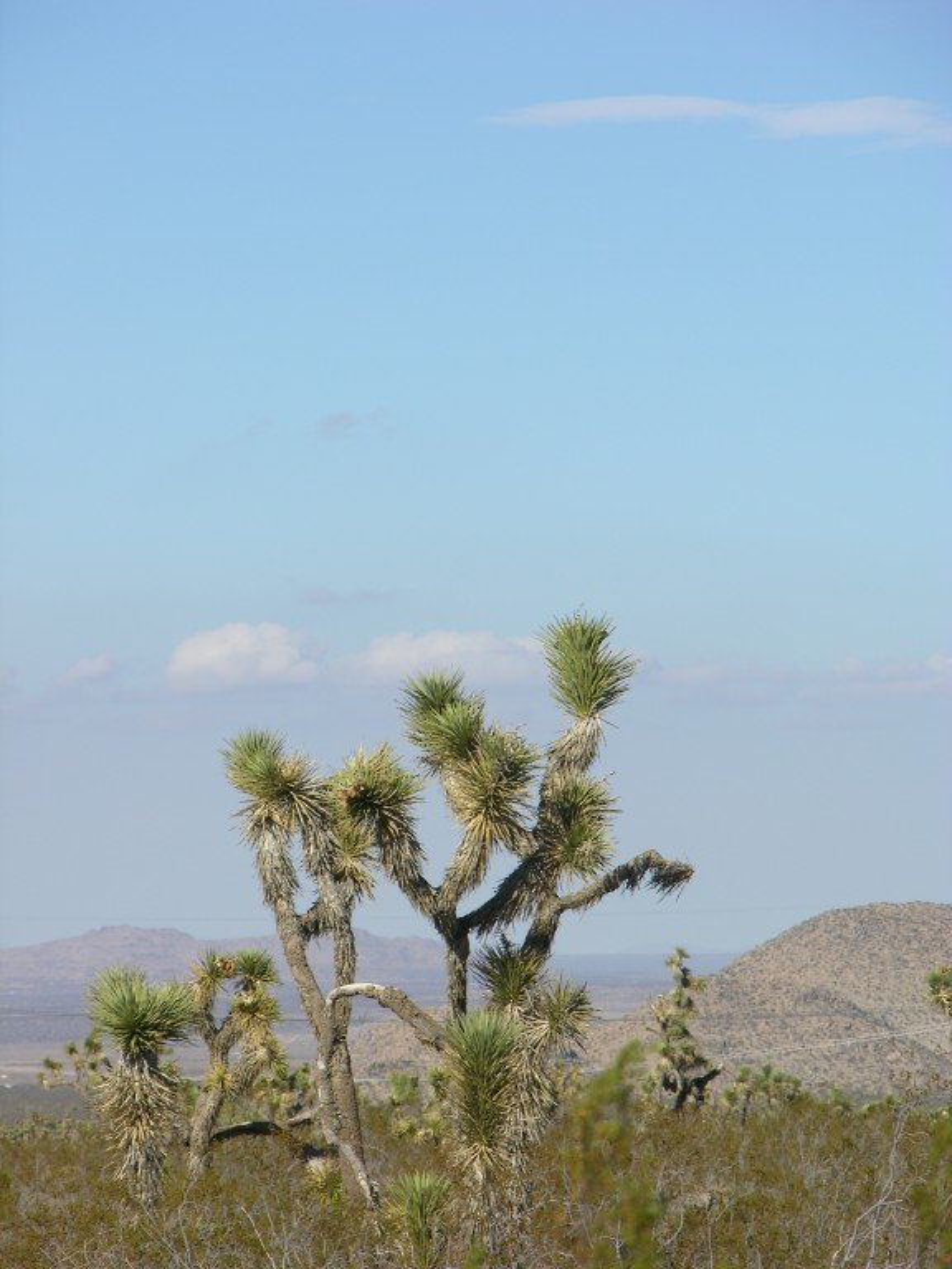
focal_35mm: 270
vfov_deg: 7.3
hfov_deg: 5.5
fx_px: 9901
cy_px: 634
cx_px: 476
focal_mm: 67.7
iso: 50
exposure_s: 1/336
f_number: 5.9
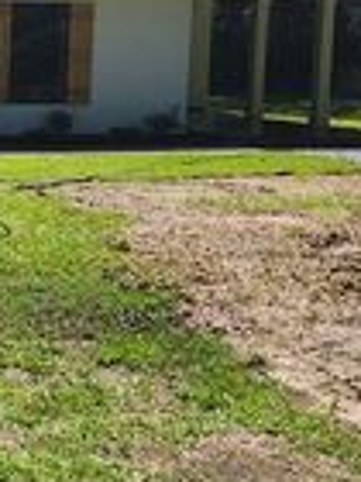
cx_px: -251
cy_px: 112
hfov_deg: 15.8
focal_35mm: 82
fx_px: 1140
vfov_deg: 23.6
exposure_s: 1/1205
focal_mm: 5.54
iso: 25
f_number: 1.8
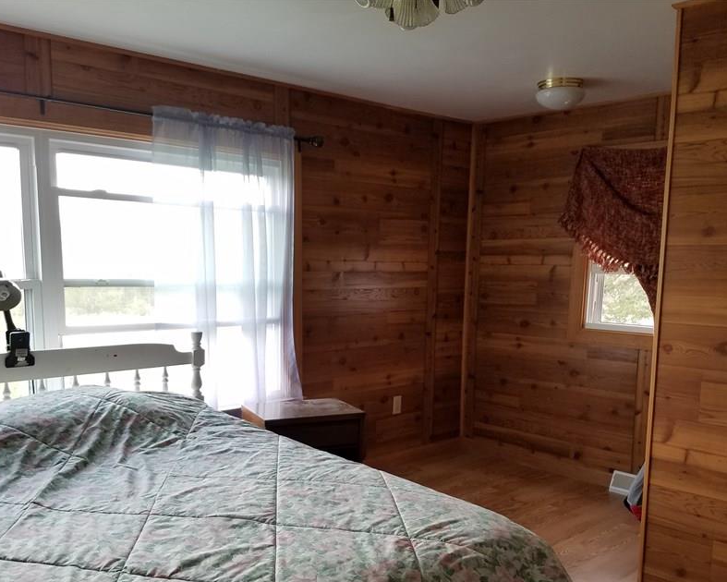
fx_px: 710
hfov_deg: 54.2
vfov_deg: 44.3
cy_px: 353
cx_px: 346
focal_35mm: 33
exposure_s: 1/120
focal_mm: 4.2
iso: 100
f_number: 1.7
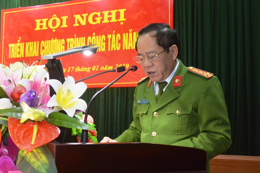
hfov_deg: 49.5
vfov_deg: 34.2
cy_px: 86
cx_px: 130
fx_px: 282
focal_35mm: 39
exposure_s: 1/60
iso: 1000
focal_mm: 14.5
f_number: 4
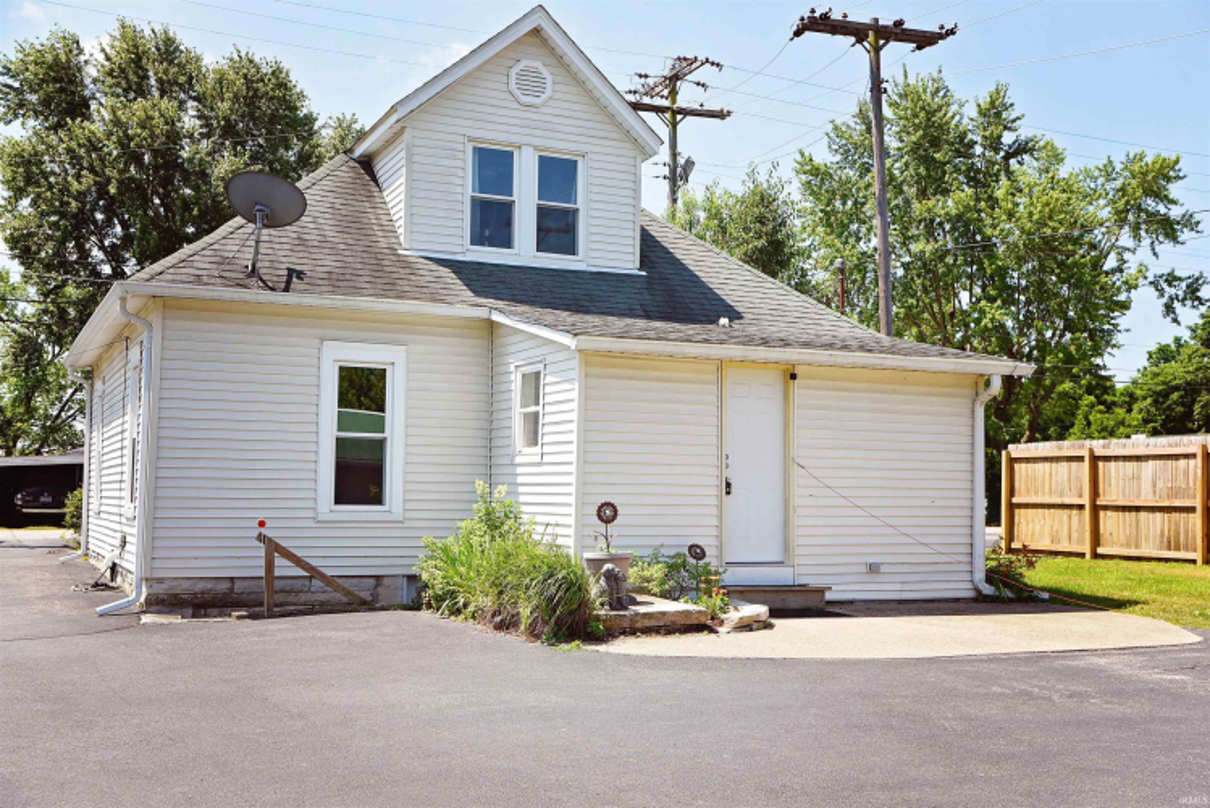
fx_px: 1345
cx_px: 605
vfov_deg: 33.4
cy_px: 404
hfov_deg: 48.4
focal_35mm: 40
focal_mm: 40
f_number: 5
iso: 200
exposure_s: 1/1000
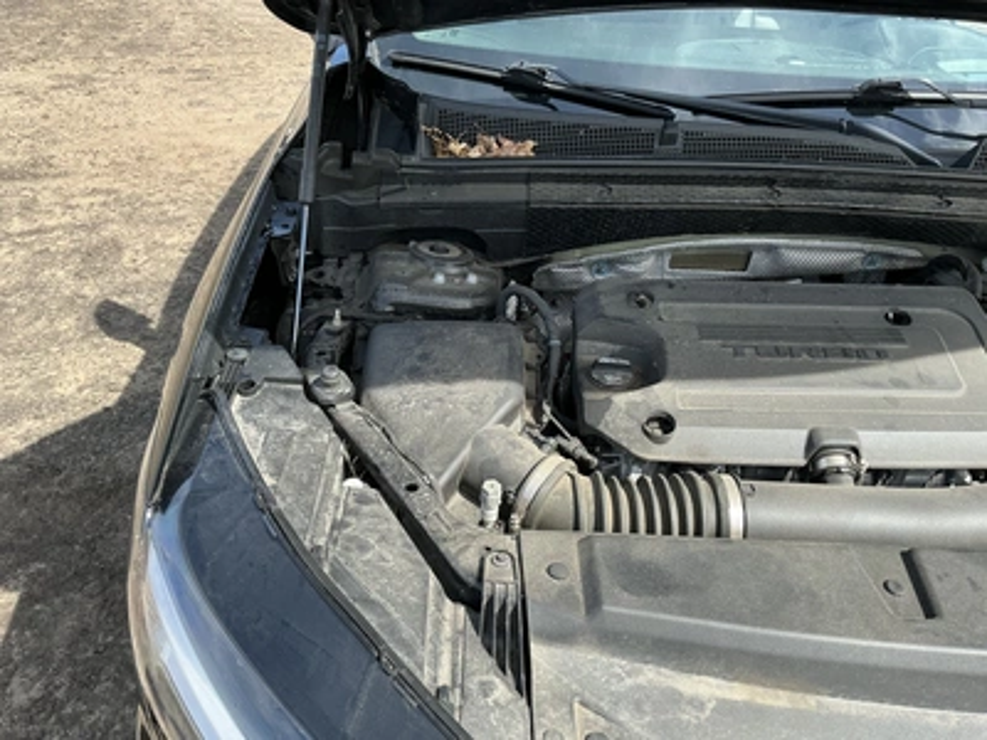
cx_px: 494
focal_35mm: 28
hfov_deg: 63.4
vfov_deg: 49.7
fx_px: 798
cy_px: 370
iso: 25
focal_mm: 3
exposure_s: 1/478
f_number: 1.8
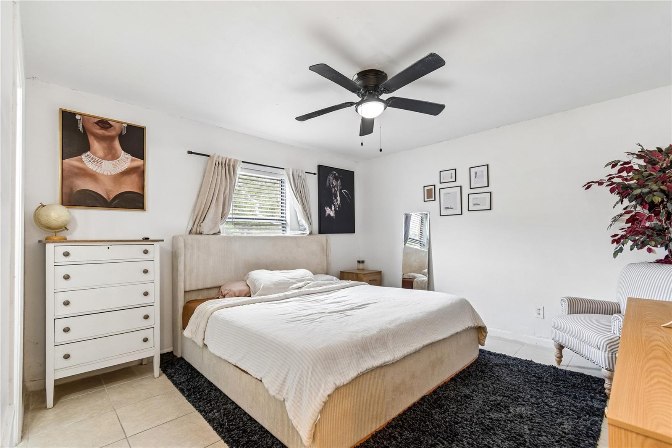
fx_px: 280
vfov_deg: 77.3
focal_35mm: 15
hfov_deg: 100.4
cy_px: 224
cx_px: 336
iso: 100
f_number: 4.5
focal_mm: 10
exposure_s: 1/15
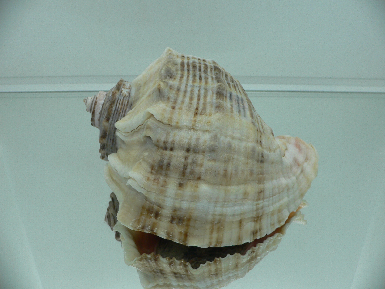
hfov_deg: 52.6
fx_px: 389
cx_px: 192
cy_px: 144
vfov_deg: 40.7
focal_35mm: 35
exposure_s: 1/60
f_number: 2.8
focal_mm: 4.6
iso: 80
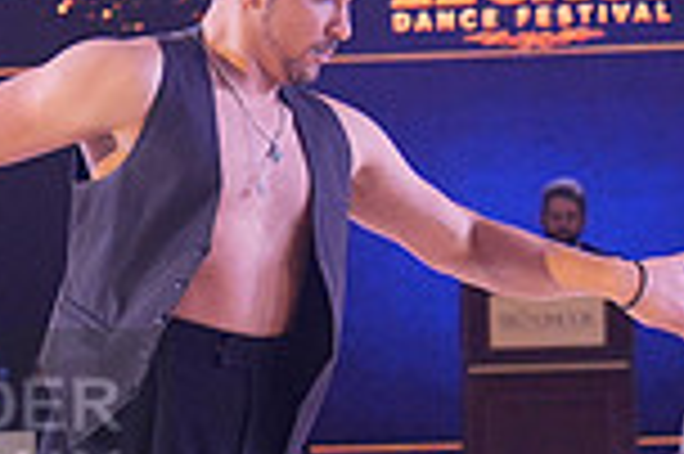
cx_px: -315
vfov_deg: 5.1
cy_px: 447
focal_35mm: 267
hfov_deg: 7.6
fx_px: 5067
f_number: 4
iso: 3200
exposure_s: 1/500
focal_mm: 70
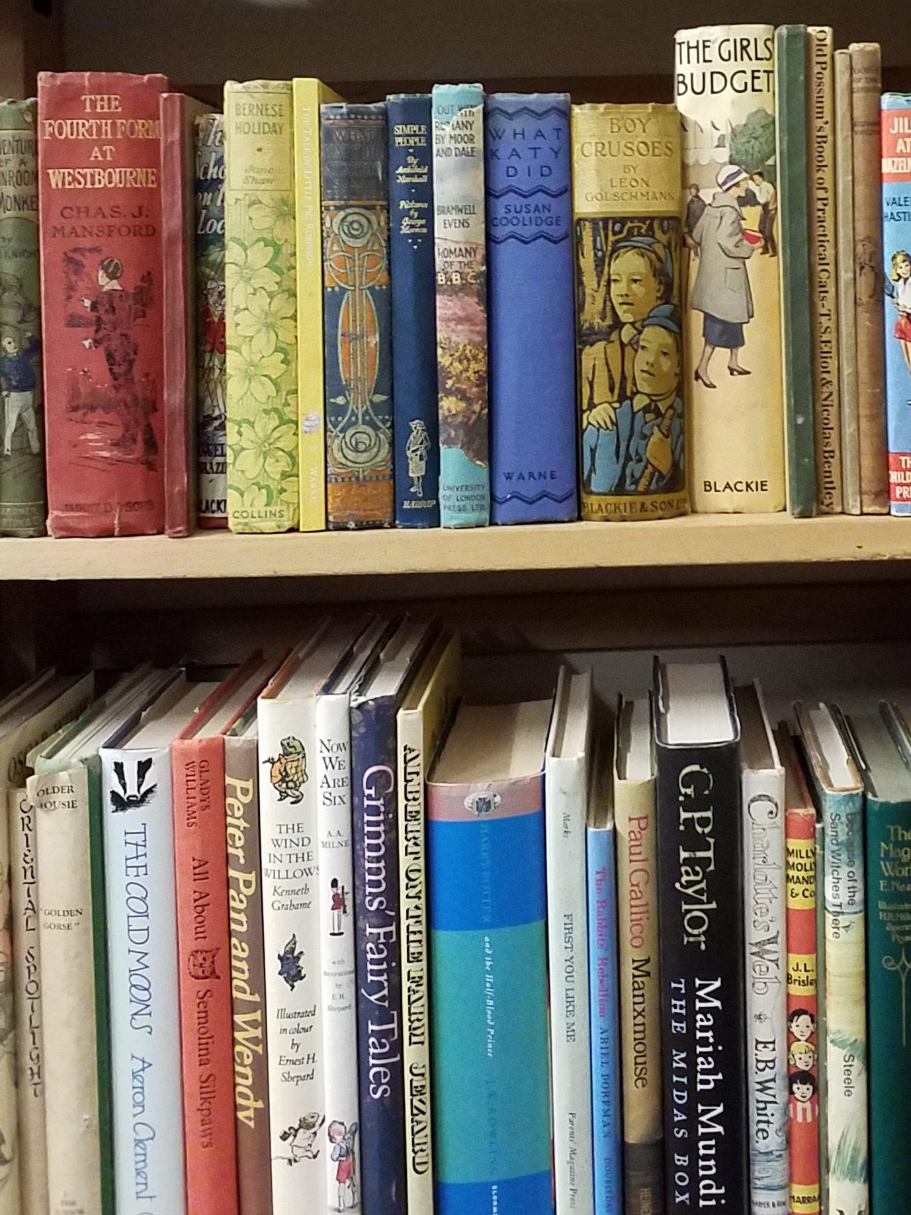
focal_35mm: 48
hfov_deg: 30.0
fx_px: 1684
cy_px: 240
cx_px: 637
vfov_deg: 38.2
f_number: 1.9
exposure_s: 1/17
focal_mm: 3.6
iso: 400
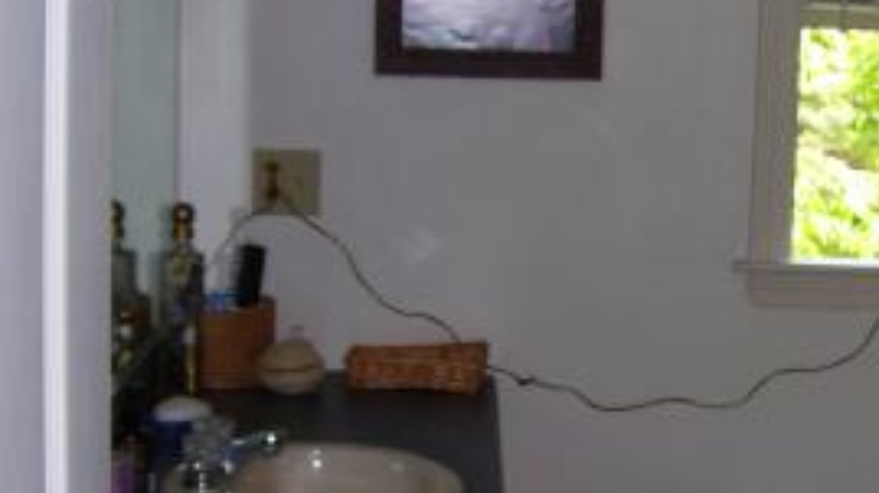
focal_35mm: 87
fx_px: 2027
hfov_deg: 24.1
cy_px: 323
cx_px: 703
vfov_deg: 13.9
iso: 80
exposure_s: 1/60
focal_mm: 6
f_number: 2.7
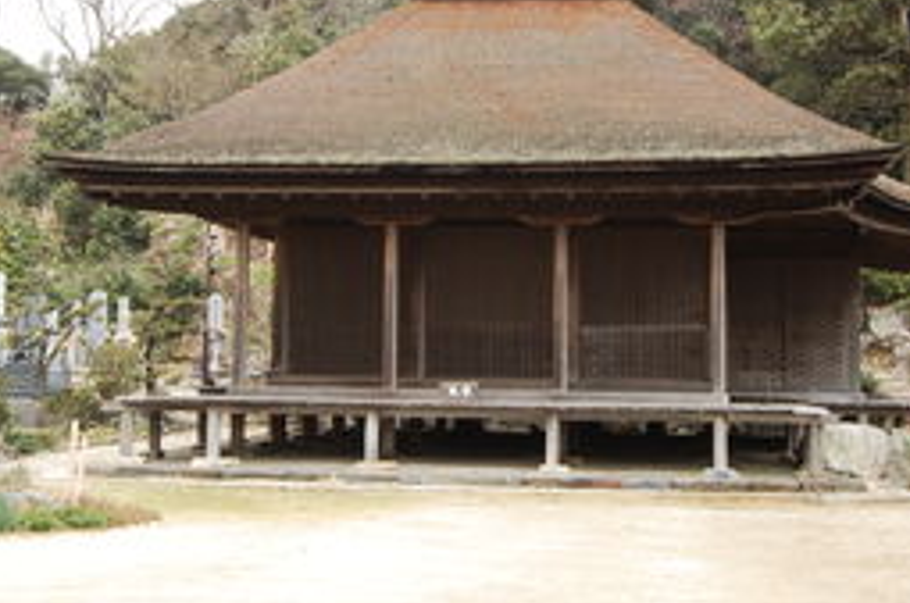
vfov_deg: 20.7
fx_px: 1638
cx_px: 450
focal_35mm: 65
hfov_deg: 31.0
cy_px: 148
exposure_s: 1/200
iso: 200
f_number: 7.1
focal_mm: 23
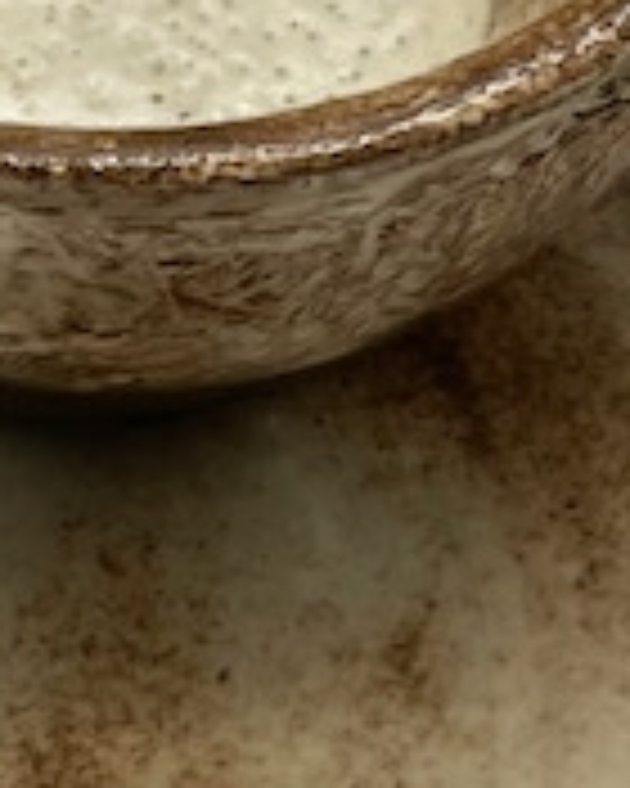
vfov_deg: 4.0
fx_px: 11374
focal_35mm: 488
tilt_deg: -59.9
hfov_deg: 3.2
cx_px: 90
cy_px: 27
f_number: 2.2
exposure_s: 1/121
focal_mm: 7.5
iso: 64
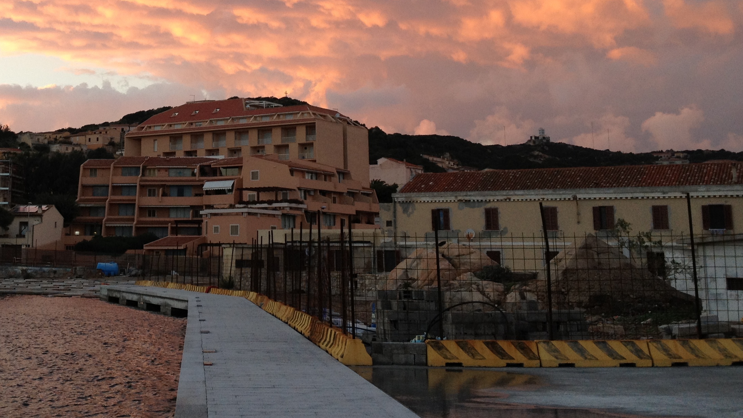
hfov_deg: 35.9
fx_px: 1123
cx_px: 199
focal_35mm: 57
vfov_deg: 20.8
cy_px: 82
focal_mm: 4.28
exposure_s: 1/120
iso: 64
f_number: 2.4
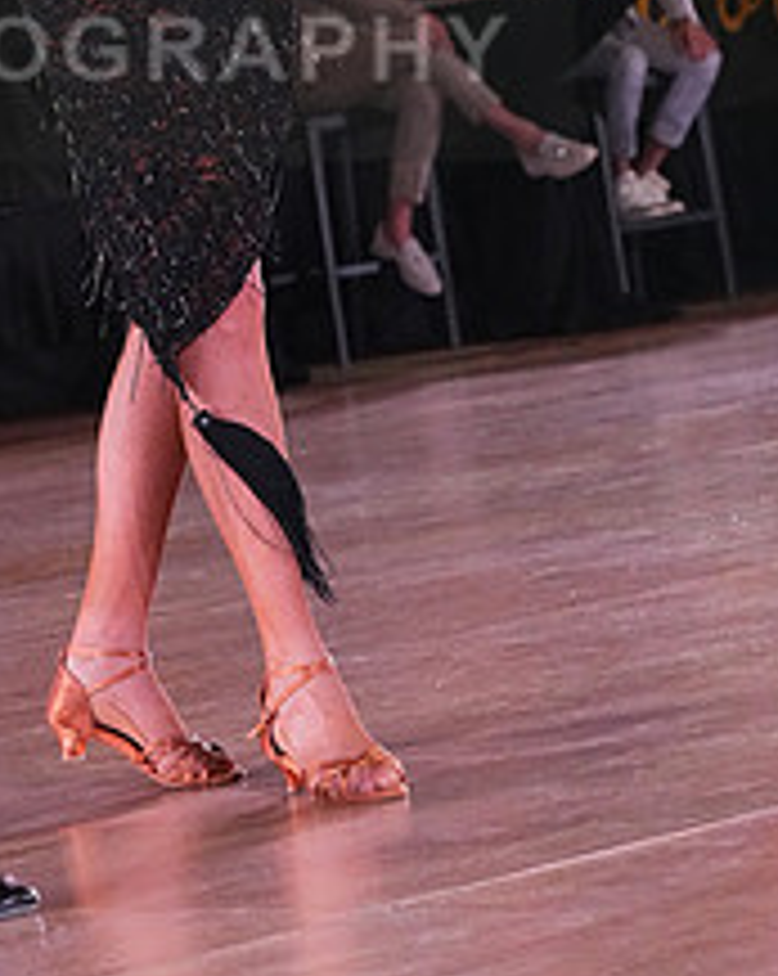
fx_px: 6086
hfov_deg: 7.3
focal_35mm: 211
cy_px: 13
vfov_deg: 9.1
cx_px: -43
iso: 8000
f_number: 6.3
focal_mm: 84
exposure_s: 1/400
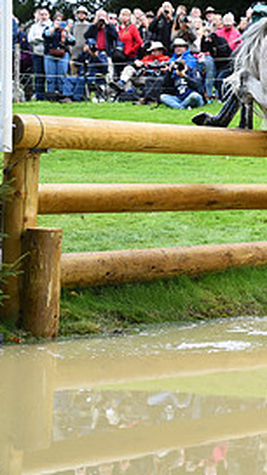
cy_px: 154
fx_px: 1347
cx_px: 483
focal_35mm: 107
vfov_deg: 19.9
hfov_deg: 10.6
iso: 1600
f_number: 4.2
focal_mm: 48
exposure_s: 1/1600
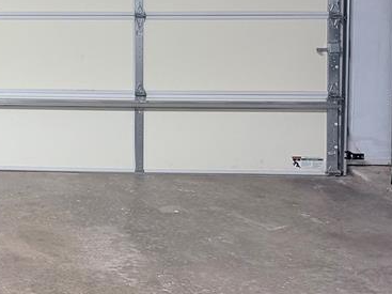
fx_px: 758
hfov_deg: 24.3
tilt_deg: -2.5
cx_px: -152
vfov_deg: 20.9
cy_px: -22
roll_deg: +0.5
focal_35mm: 67
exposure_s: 1/60
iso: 250
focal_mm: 6.76
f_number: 1.78
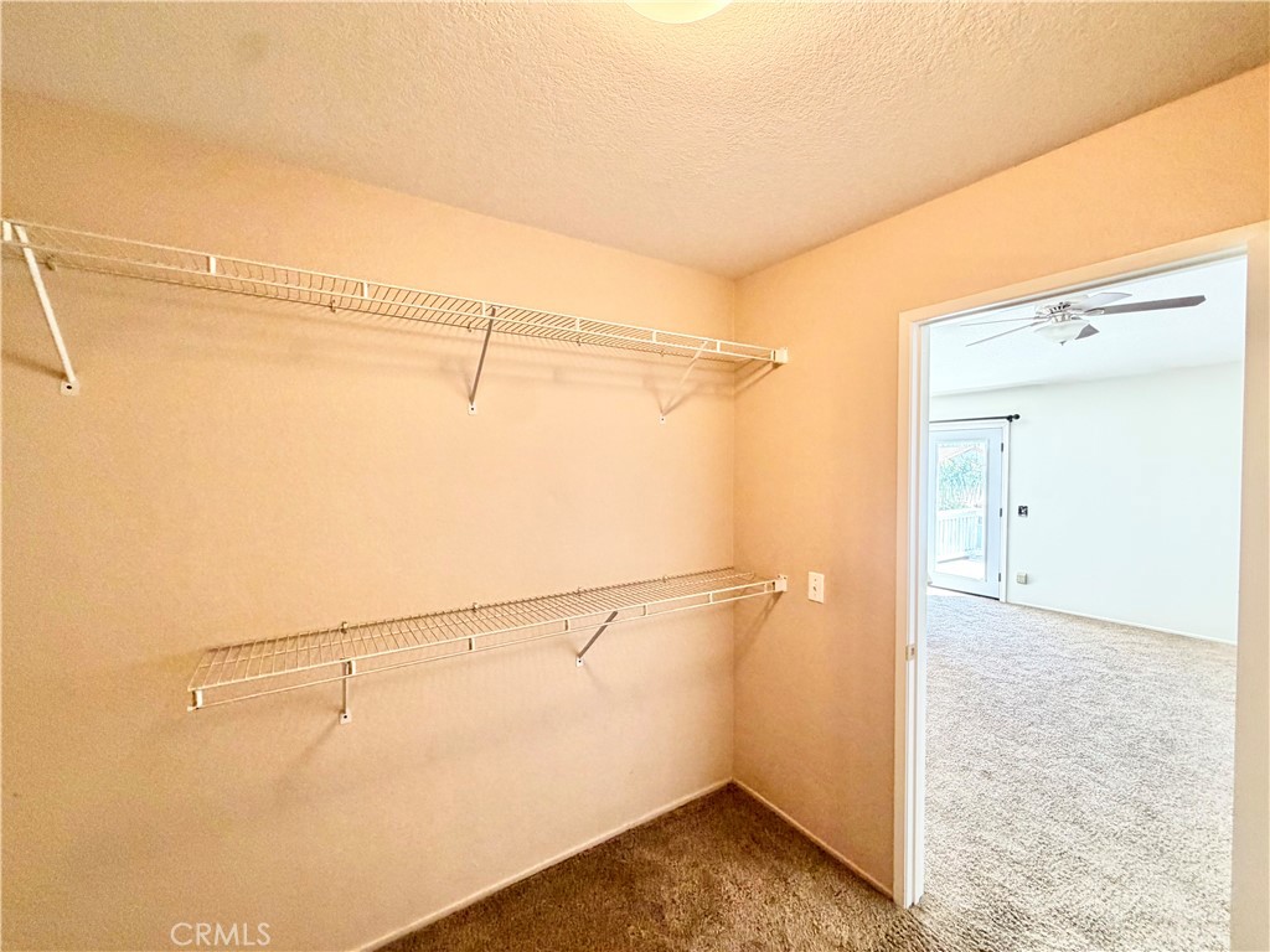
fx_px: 514
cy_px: 476
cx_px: 635
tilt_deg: -1.5
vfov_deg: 85.7
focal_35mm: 14
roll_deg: -0.1
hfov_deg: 102.1
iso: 200
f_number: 2.2
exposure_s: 1/60
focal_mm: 2.22
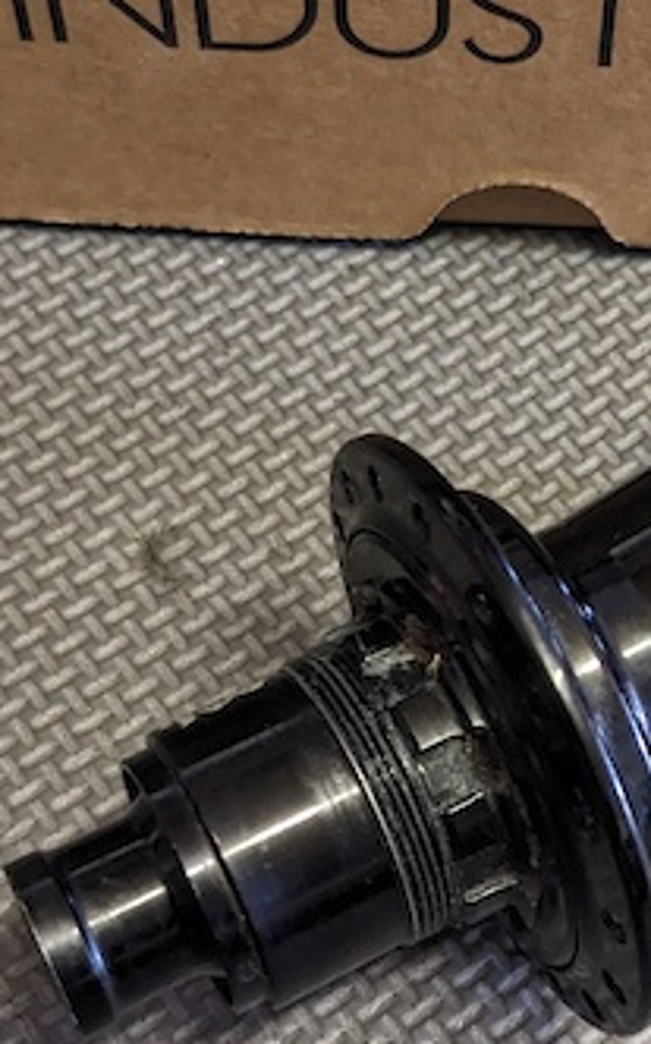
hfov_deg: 18.6
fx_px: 1962
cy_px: 440
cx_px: 557
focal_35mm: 69
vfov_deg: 29.8
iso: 372
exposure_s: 1/60
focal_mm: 4.38
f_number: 1.73
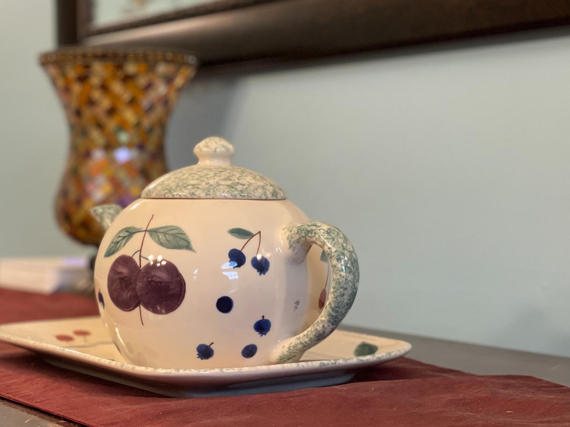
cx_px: 203
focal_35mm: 71
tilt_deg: -1.7
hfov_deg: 27.3
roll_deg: +0.9
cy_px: 233
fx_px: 1169
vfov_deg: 20.7
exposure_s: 1/40
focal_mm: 6
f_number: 2
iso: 250
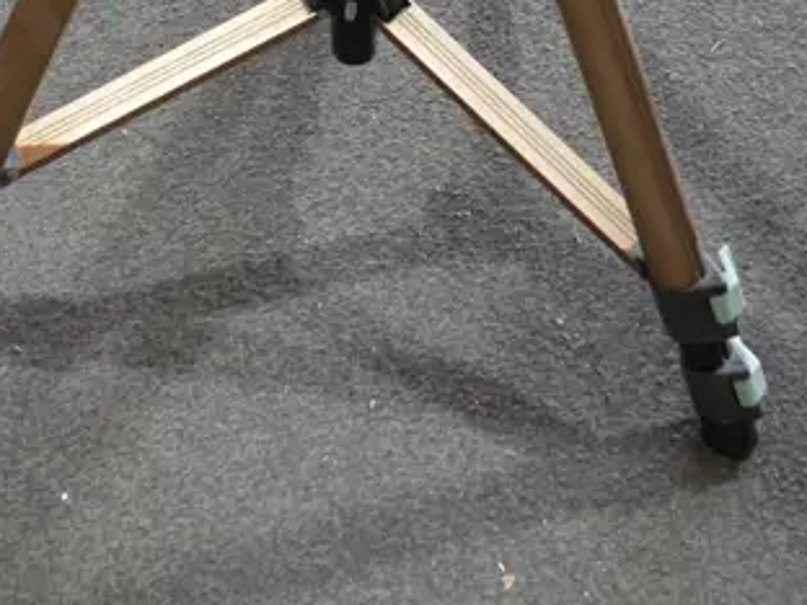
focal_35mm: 105
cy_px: -255
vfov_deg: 13.4
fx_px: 2448
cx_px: 360
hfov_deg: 18.7
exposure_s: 1/60
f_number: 3.6
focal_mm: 16
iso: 250
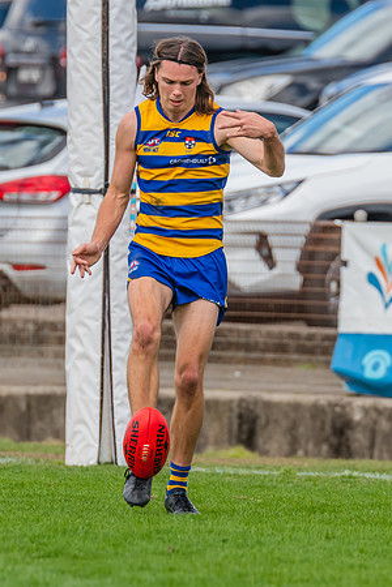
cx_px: 189
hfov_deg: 1.8
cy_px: 280
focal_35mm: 784
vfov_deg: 2.6
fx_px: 12808
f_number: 6.3
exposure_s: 1/1600
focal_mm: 420
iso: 800
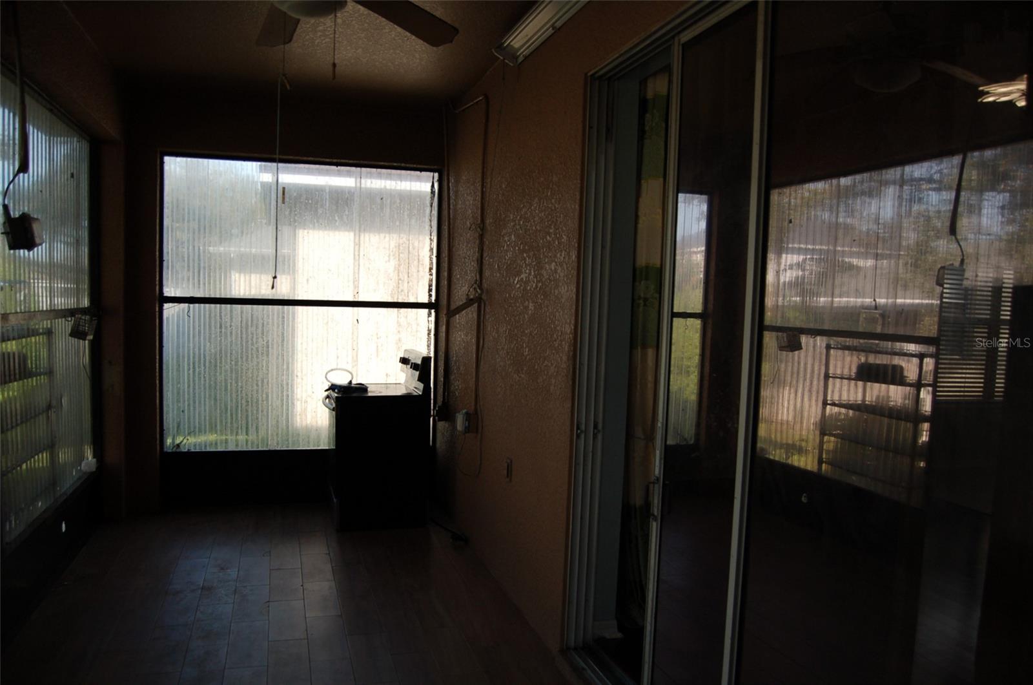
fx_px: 773
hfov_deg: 67.5
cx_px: 516
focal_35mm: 27
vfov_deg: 47.7
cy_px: 342
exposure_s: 1/500
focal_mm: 18
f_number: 3.5
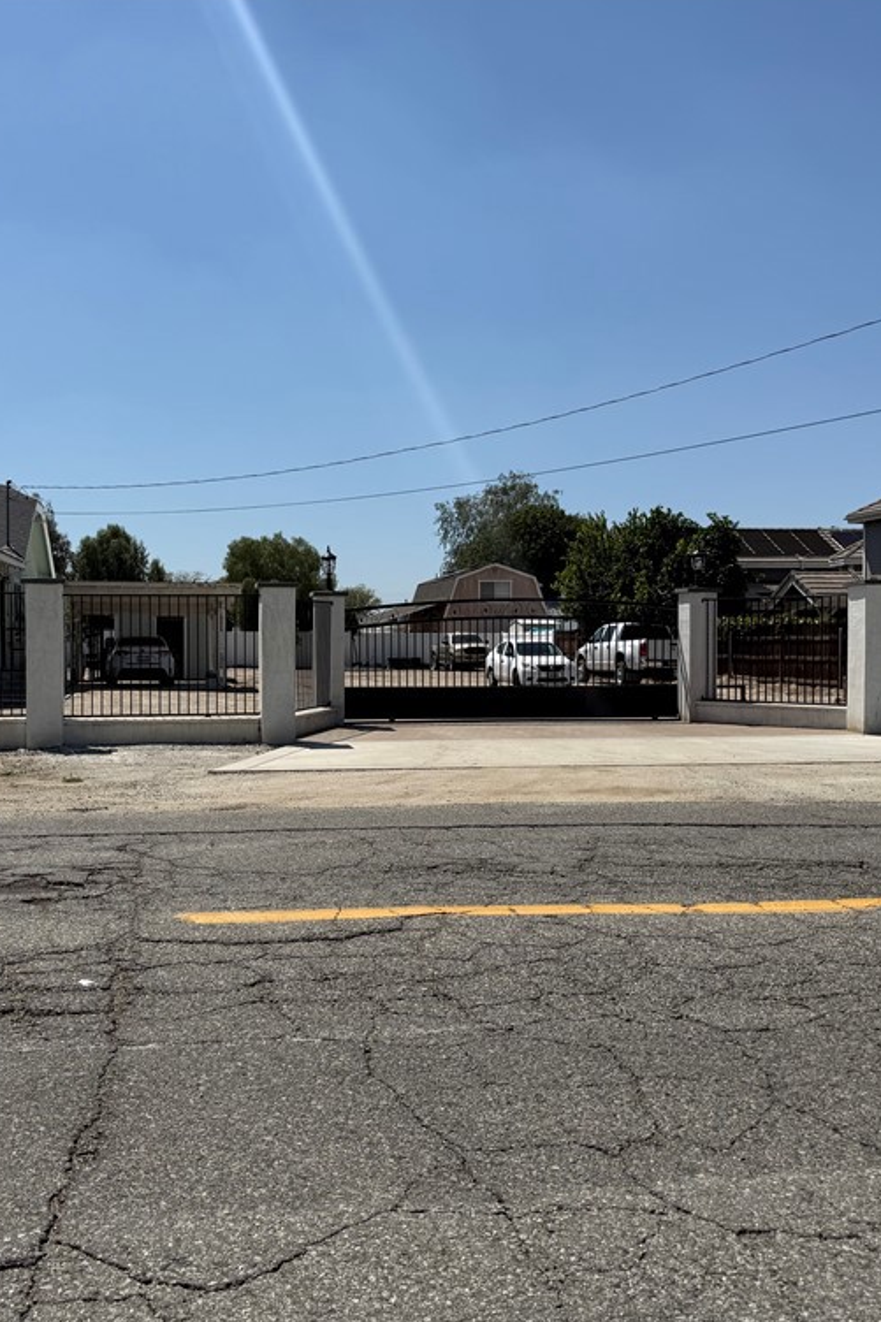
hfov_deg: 38.5
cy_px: 656
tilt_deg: -0.5
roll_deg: -0.2
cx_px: 313
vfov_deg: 55.8
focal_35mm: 34
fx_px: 1249
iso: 80
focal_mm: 6.76
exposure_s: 1/9091
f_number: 1.78
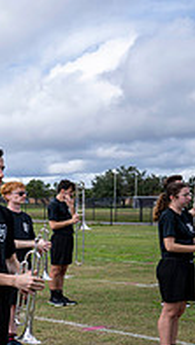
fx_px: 679
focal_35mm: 74
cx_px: -251
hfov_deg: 13.0
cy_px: 255
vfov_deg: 28.2
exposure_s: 1/1250
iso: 100
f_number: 2.8
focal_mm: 24
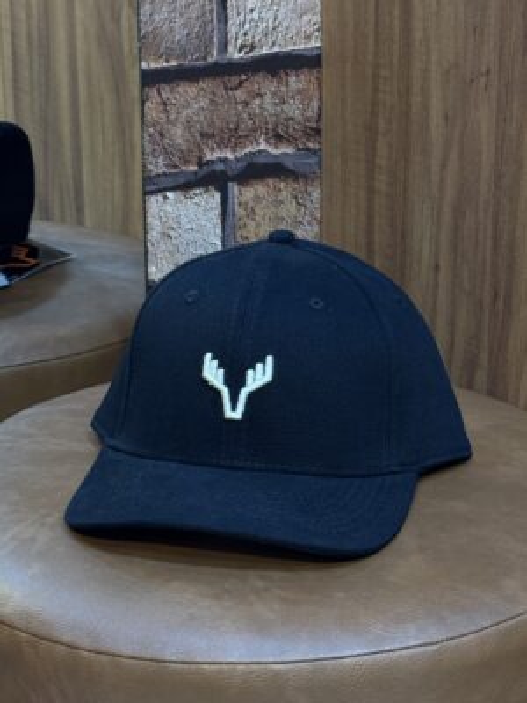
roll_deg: +0.7
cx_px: 264
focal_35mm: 48
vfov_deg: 39.7
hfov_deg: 30.3
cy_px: 352
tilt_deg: -18.1
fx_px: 974
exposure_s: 1/40
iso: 320
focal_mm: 6.76
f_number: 1.78
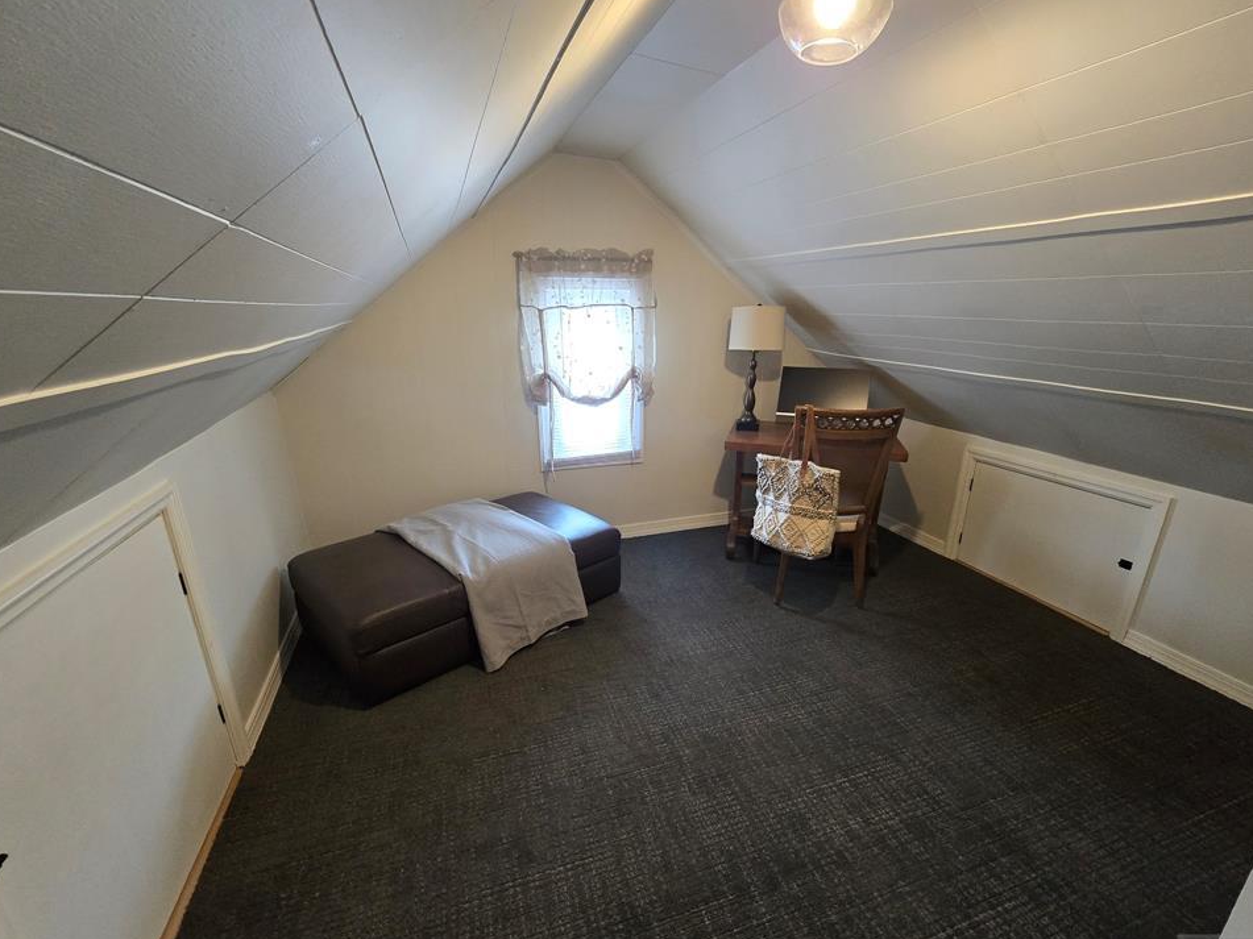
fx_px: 507
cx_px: 636
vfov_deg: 85.6
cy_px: 493
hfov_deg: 102.1
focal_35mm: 14
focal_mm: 2.2
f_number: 2.2
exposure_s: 1/60
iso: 640
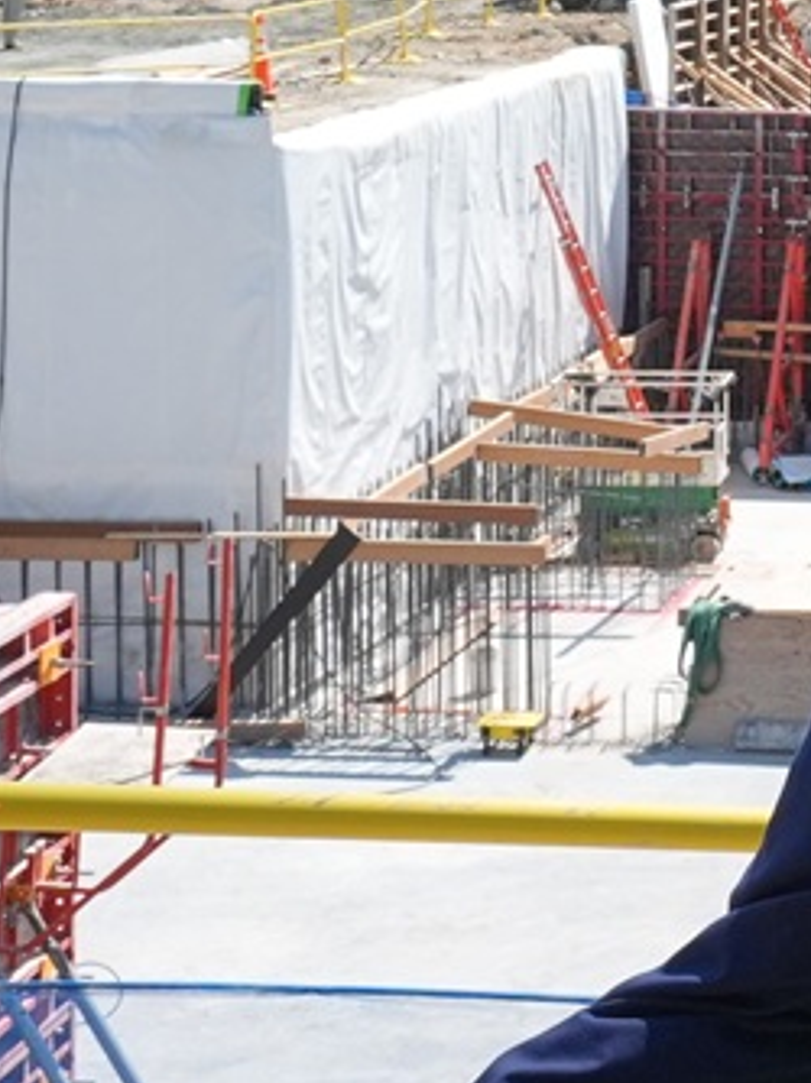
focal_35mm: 98
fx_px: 3065
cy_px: -37
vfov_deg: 19.4
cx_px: 1369
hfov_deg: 13.7
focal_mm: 17
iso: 400
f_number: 10
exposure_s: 1/400
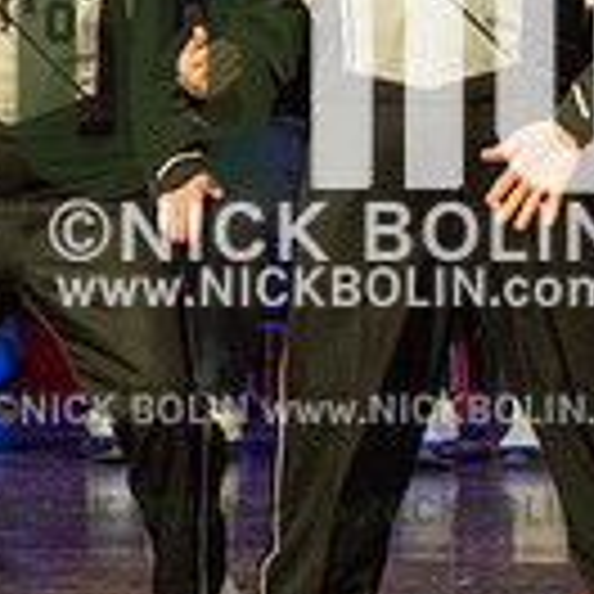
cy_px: 94
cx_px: 333
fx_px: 18055
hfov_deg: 1.9
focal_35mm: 930
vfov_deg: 1.9
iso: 8000
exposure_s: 1/250
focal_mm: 250
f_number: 5.6
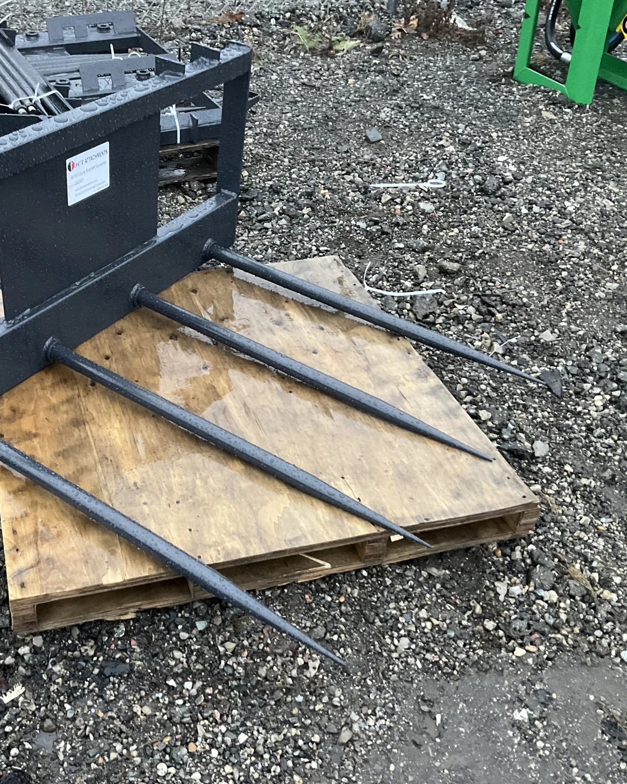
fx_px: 881
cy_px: 393
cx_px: 187
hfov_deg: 38.5
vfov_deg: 47.9
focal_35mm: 38
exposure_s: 1/58
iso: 320
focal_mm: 3
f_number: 1.8
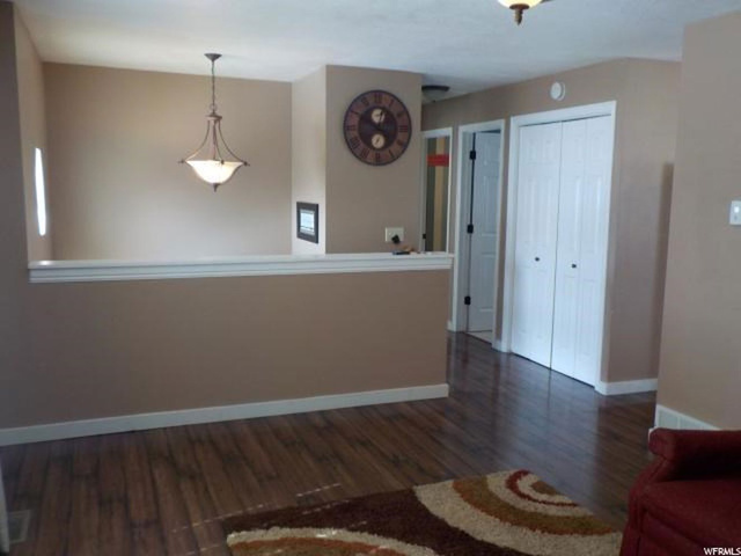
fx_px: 642
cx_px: 370
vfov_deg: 46.8
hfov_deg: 60.0
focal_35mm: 30
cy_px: 278
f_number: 3.3
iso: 160
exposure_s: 1/30
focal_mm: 4.1
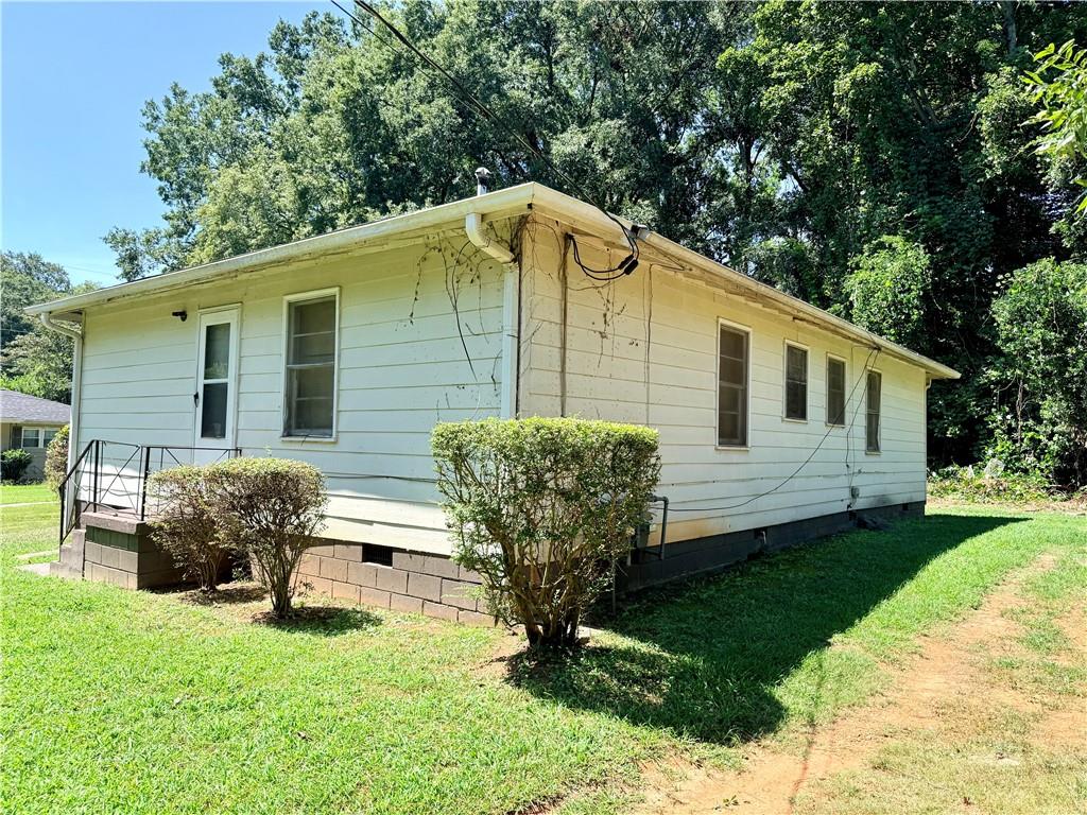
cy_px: 408
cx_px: 544
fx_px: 754
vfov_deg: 56.8
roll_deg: -1.7
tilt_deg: +2.4
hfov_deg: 71.6
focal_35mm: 24
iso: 100
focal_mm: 6.76
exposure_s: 1/1855
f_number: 1.78
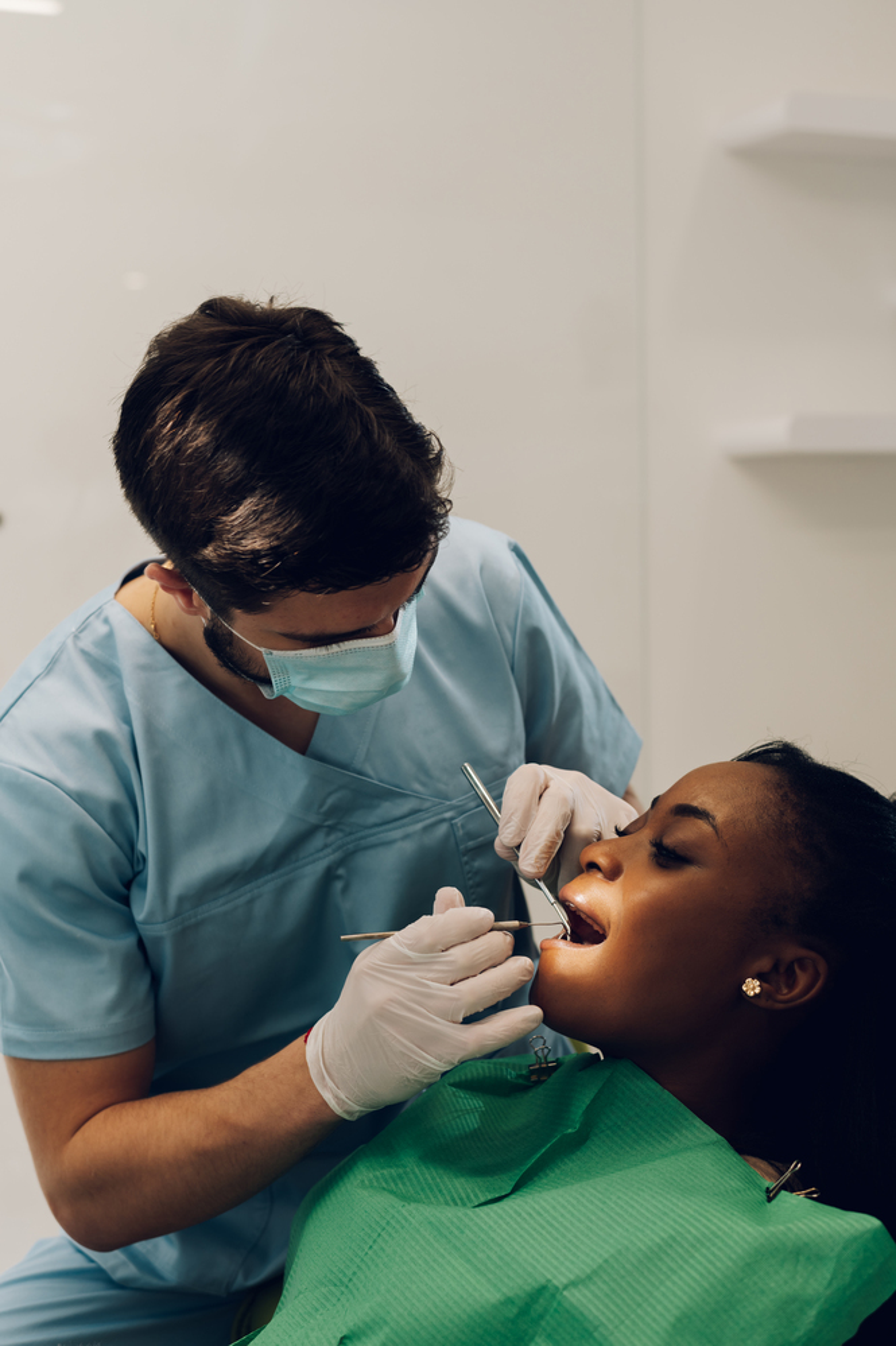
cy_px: 673
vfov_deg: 39.6
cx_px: 448
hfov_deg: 27.0
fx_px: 1868
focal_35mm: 50
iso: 125
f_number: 4.5
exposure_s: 1/160
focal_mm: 50
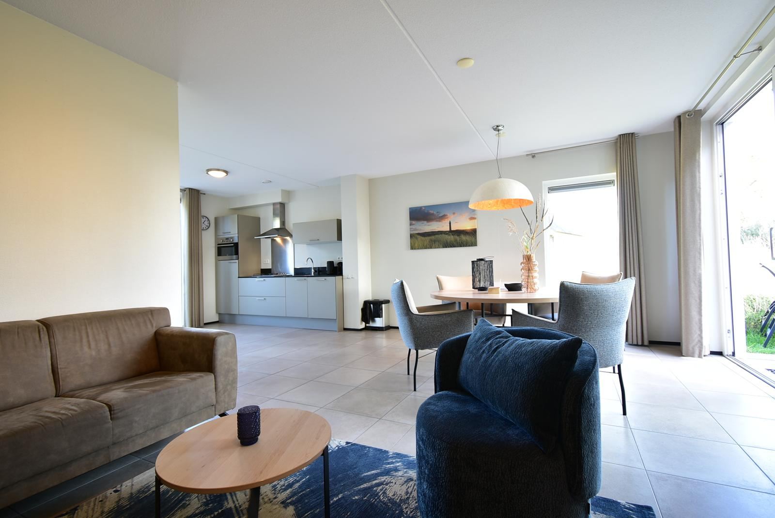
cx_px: 388
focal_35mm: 15
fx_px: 323
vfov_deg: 77.4
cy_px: 259
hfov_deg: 100.3
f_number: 4.5
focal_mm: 10
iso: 100
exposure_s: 1/6
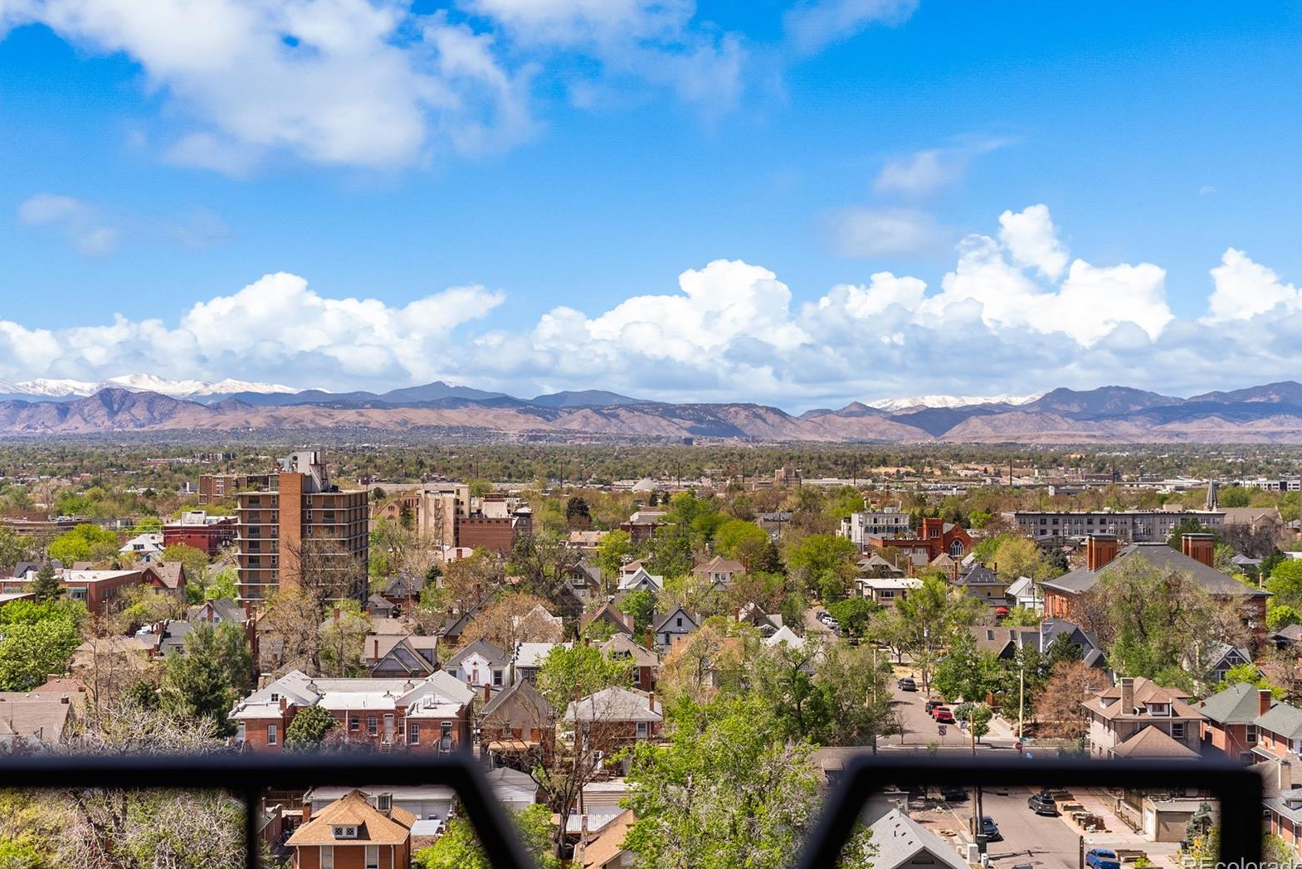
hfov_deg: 38.9
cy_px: 441
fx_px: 1845
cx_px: 652
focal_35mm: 51
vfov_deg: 26.5
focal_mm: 50
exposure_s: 1/2500
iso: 200
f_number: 3.5
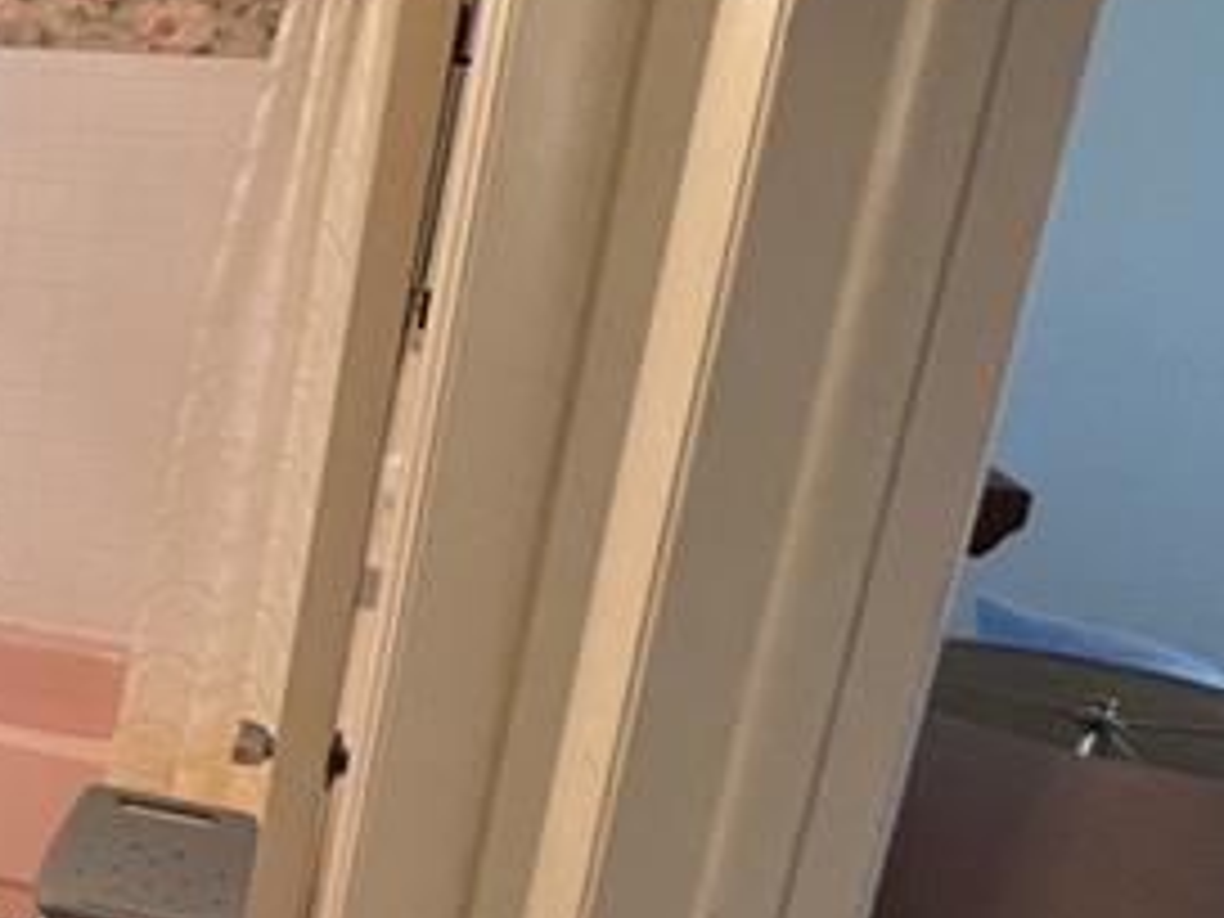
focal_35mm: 49
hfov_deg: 27.3
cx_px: -608
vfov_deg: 29.7
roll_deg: -2.8
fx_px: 1733
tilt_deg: -14.5
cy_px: 508
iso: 200
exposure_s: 1/60
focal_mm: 1.57
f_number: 1.8
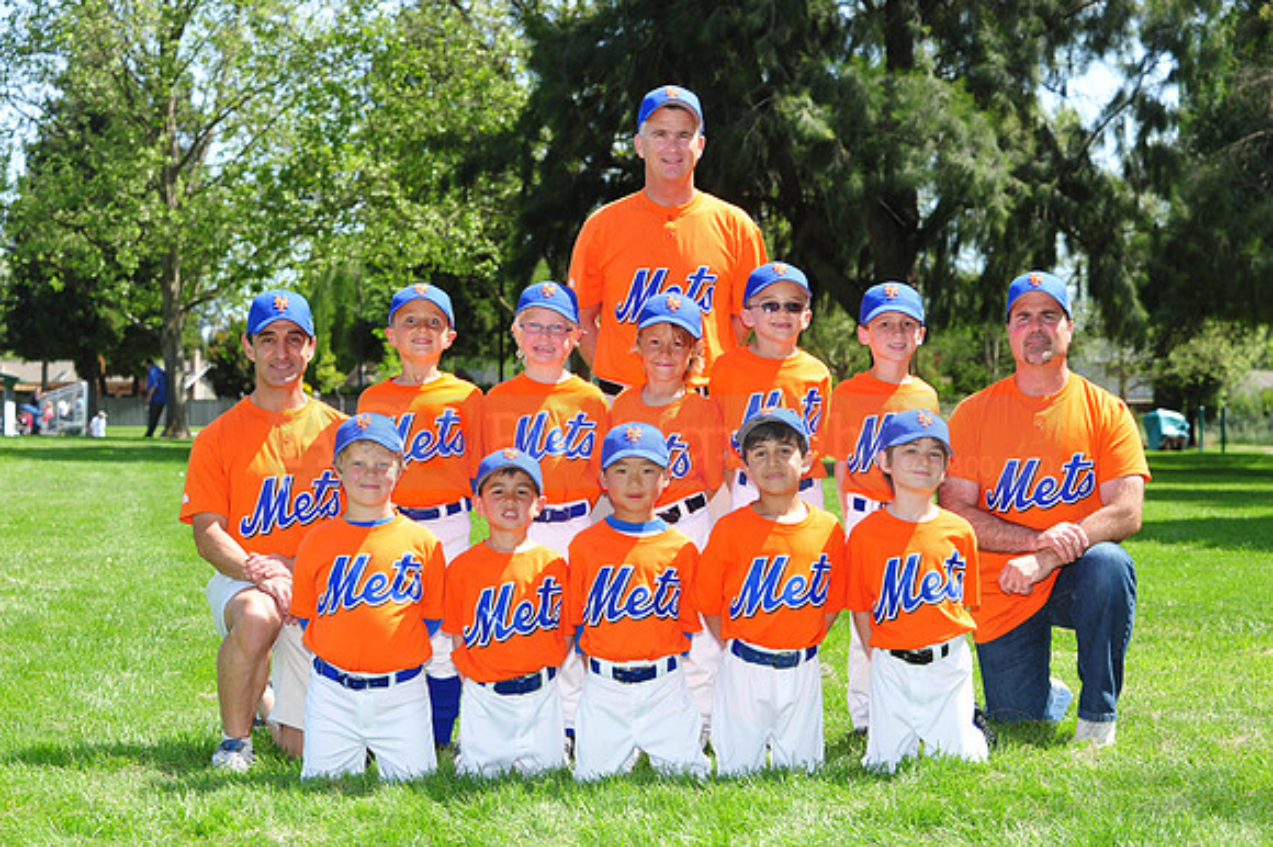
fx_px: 2827
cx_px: 636
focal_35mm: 80
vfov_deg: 17.0
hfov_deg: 25.4
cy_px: 424
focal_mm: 80
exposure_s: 1/250
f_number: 8
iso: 200
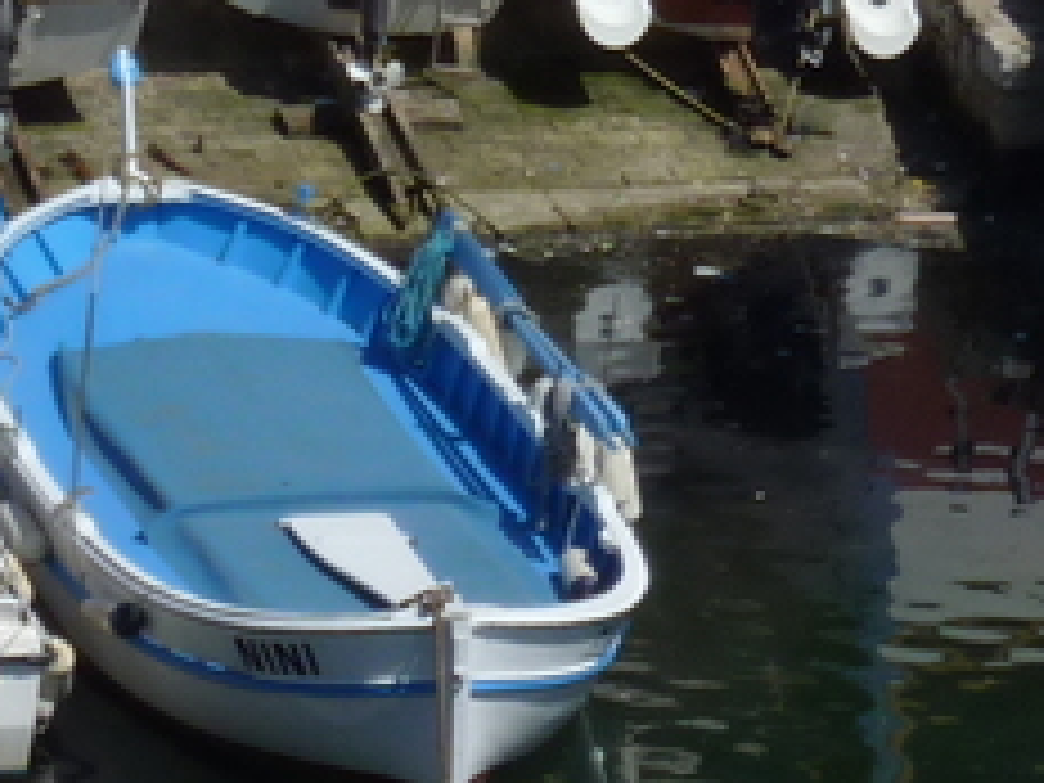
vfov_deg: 3.2
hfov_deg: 4.2
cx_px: -626
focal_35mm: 466
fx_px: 14054
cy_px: -999
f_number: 5.6
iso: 80
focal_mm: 14.7
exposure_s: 1/1000
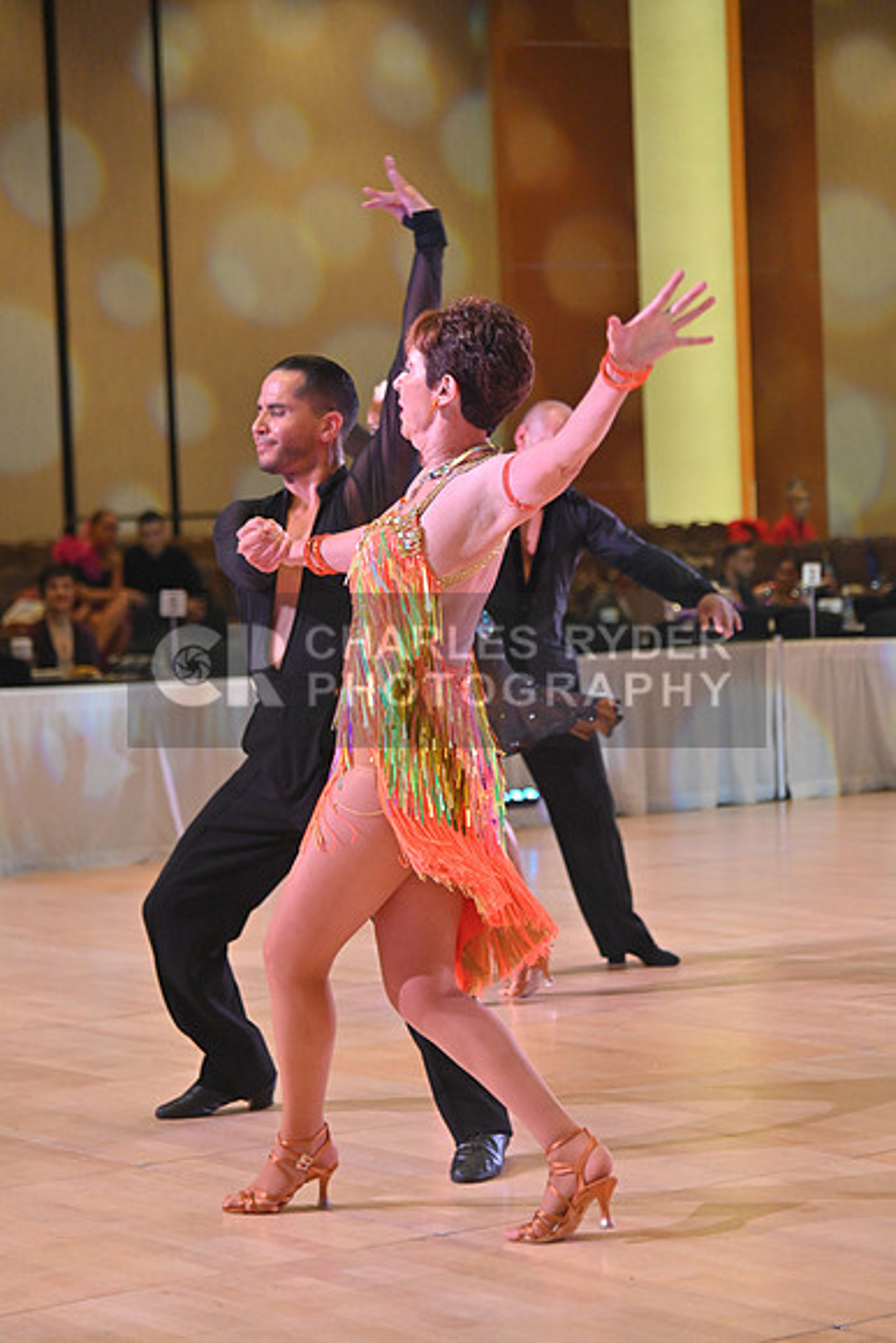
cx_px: 448
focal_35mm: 86
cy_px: 672
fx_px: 3209
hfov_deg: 15.9
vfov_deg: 23.6
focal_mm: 86
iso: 2500
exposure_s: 1/400
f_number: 4
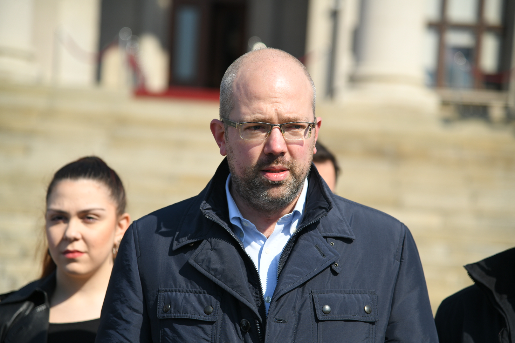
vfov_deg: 11.4
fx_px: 1717
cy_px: 172
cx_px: 258
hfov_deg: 17.1
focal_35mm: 120
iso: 200
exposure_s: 1/1600
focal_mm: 120
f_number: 4
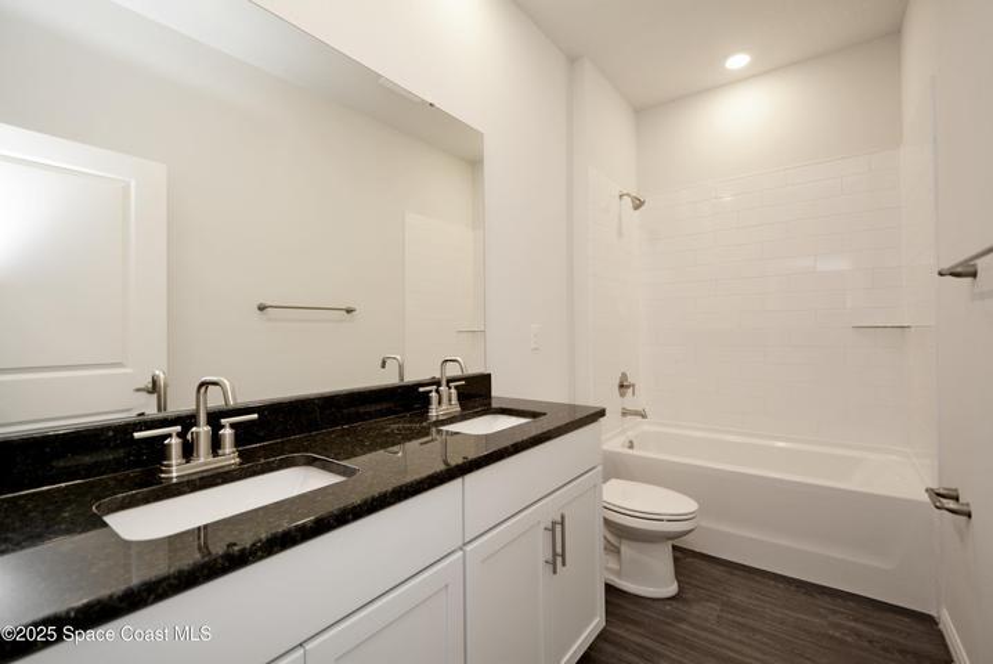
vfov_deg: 77.4
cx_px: 496
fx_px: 414
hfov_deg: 100.3
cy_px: 332
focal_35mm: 15
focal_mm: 10
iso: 280
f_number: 4
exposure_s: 1/60
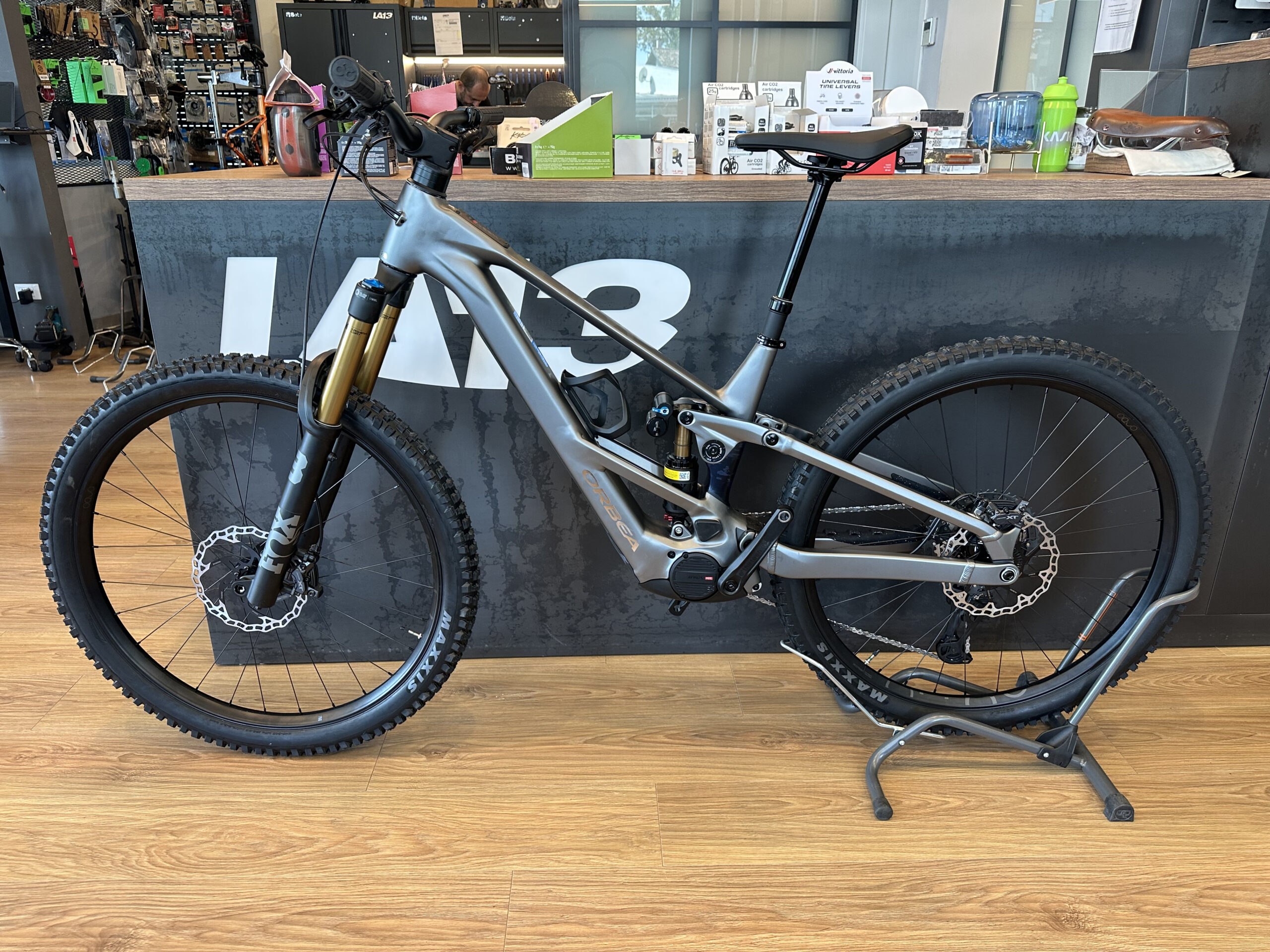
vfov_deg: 56.8
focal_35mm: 24
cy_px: 476
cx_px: 635
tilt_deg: -21.1
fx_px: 881
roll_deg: +0.0
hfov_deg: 71.6
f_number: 1.78
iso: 125
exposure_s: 1/100
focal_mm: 6.86
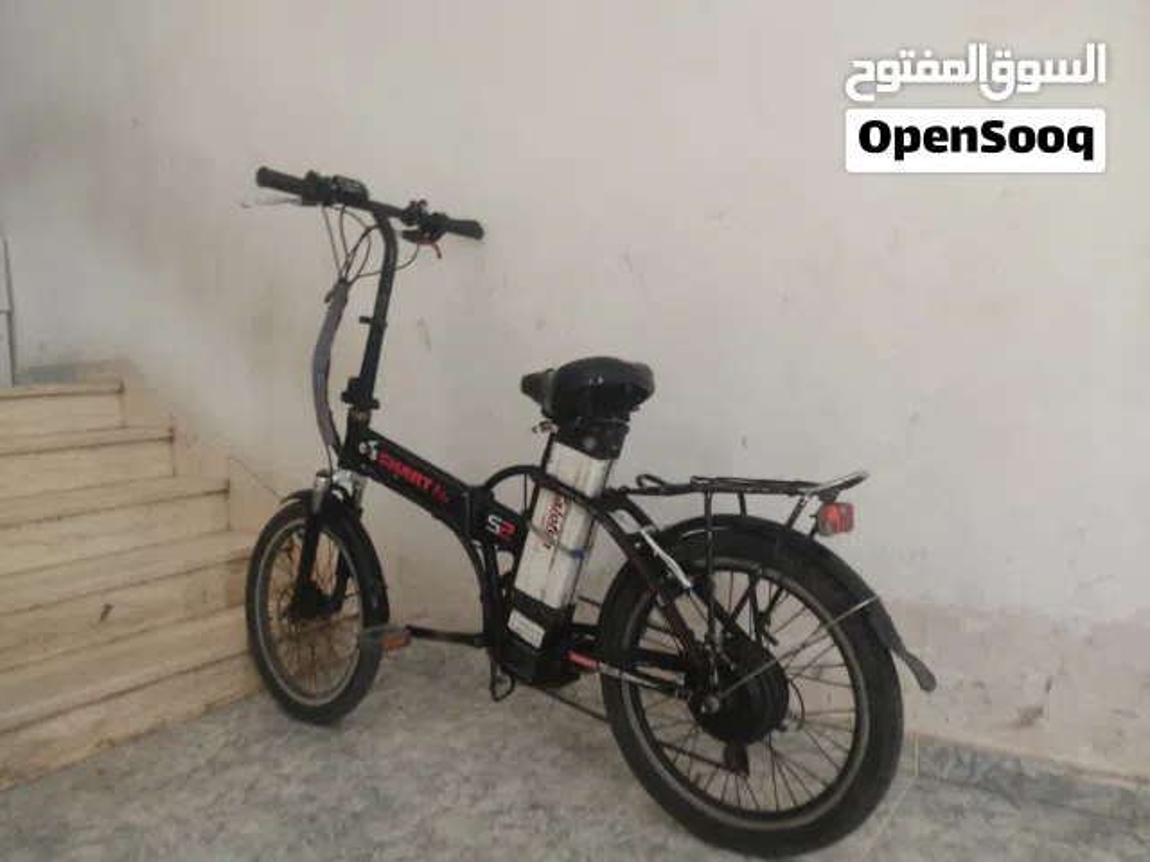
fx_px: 864
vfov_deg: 53.1
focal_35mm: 26
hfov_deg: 67.3
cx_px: 575
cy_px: 431
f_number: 1.79
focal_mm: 4.74
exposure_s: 1/25
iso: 1499
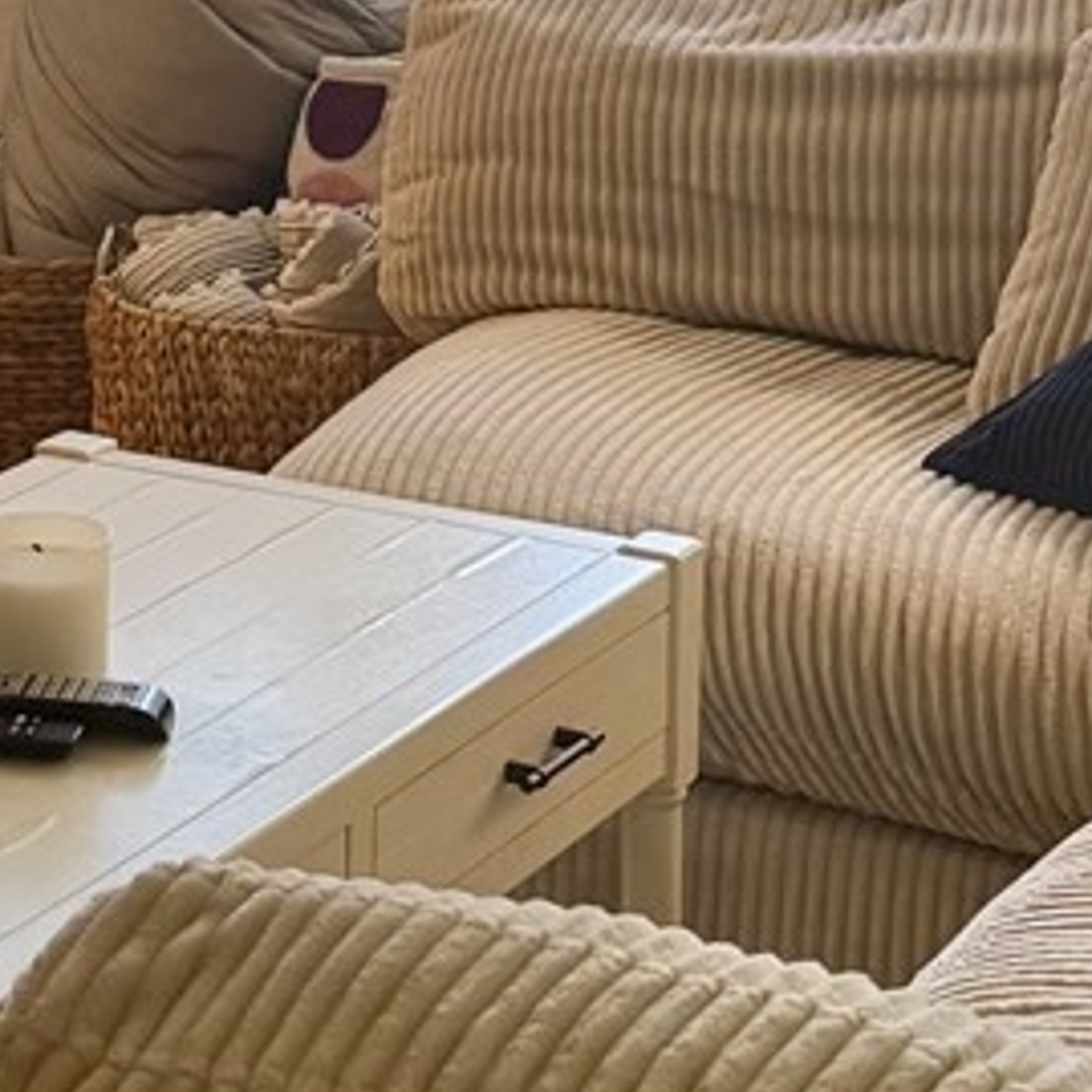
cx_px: -77
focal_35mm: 121
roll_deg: +0.7
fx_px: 4319
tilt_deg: -10.2
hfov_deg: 14.1
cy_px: 16
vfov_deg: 14.2
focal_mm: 6.76
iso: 250
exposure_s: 1/60
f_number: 1.78
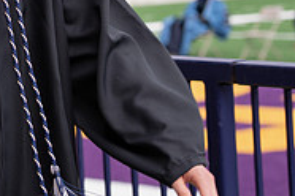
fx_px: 2196
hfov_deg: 7.6
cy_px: -94
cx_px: -68
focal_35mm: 268
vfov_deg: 5.1
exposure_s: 1/200
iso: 200
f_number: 5
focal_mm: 86
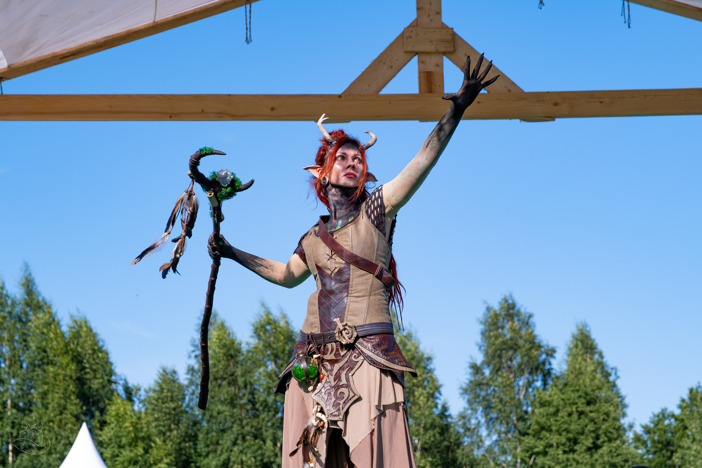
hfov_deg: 21.1
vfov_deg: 14.2
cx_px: 383
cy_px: 264
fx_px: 1883
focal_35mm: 97
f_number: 4.5
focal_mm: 55
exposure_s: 1/1000
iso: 160
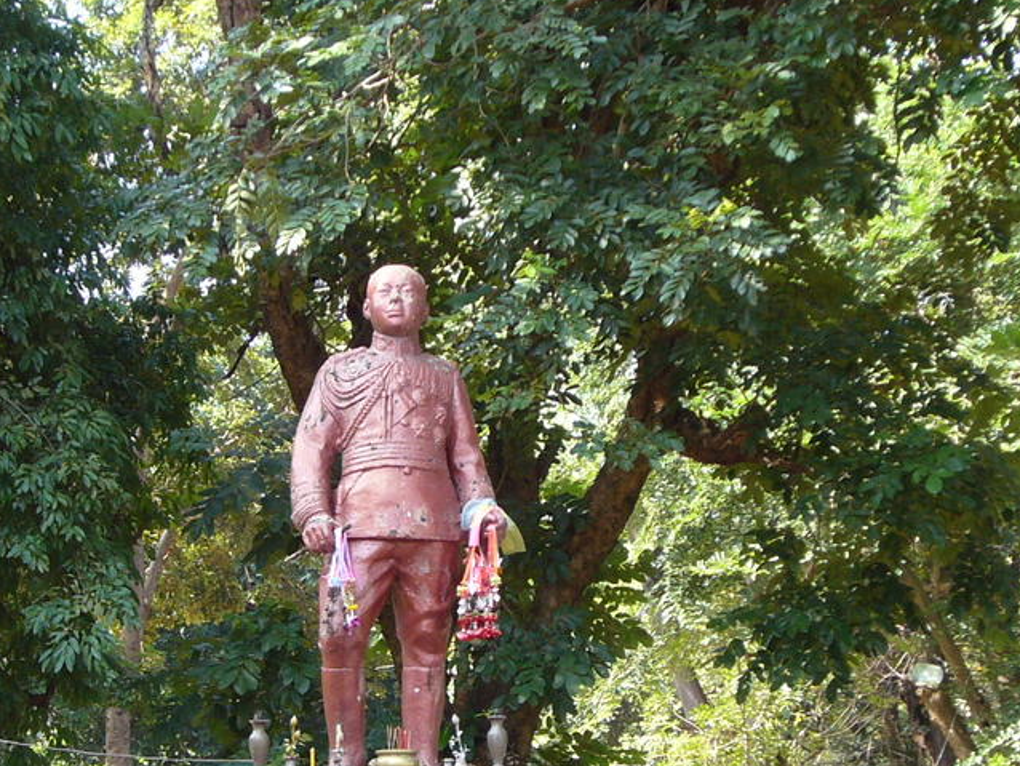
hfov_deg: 18.0
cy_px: 553
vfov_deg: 13.6
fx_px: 3213
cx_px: 456
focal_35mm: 109
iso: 80
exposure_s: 1/60
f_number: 3.8
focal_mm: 8.8
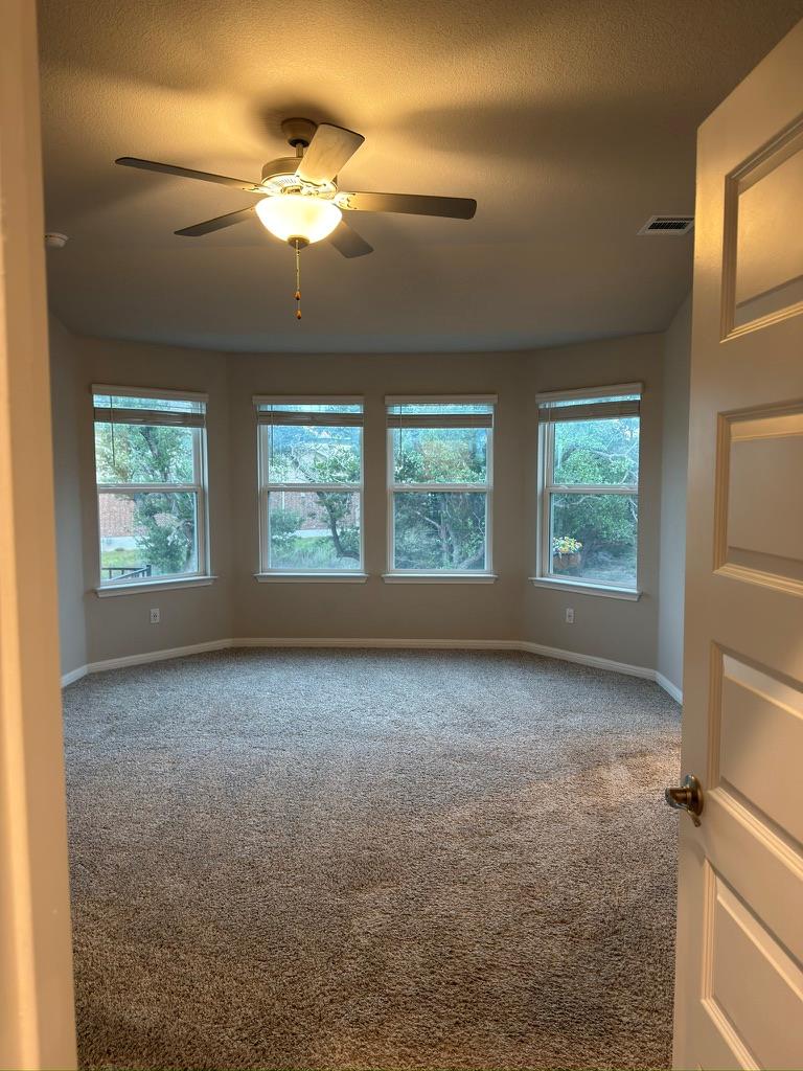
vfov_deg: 71.6
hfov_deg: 56.8
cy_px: 536
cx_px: 402
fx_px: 742
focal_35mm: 24
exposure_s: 1/60
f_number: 1.78
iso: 250
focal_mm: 6.76
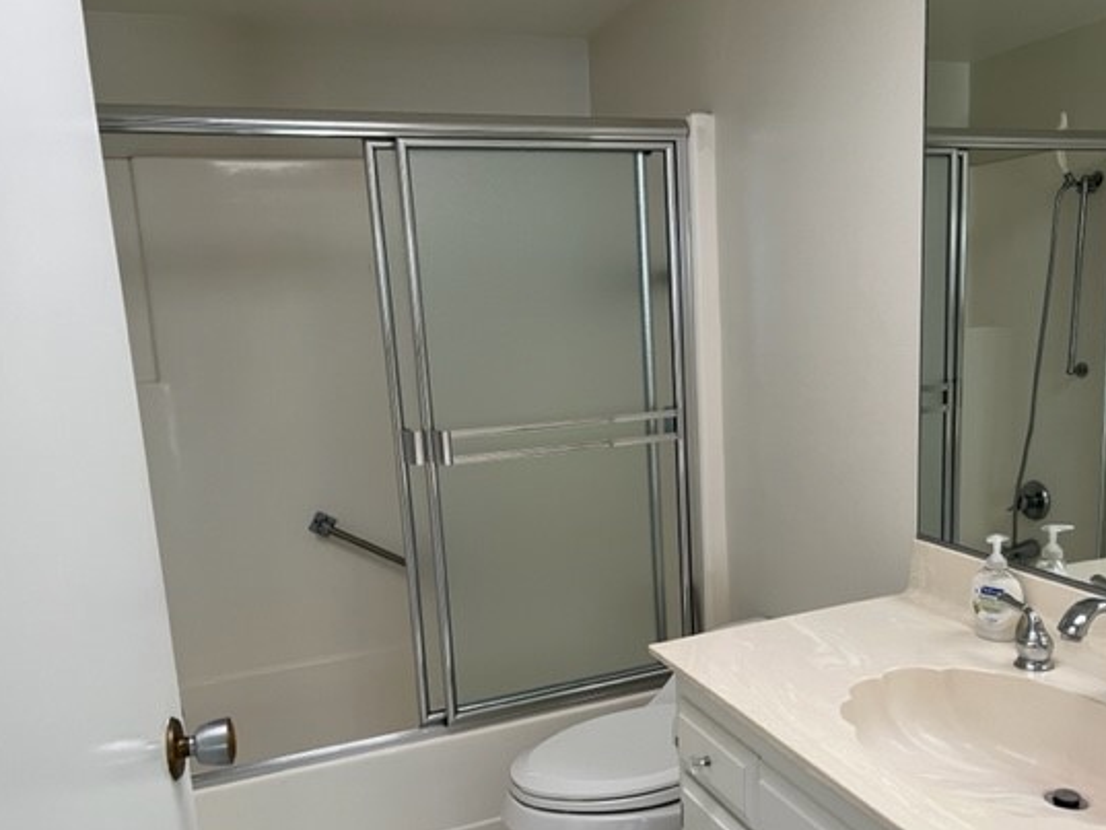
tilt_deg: -11.4
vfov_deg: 45.3
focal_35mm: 31
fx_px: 991
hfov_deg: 58.1
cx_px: 632
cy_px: 488
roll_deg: +2.7
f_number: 1.5
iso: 80
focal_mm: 5.7
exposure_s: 1/60
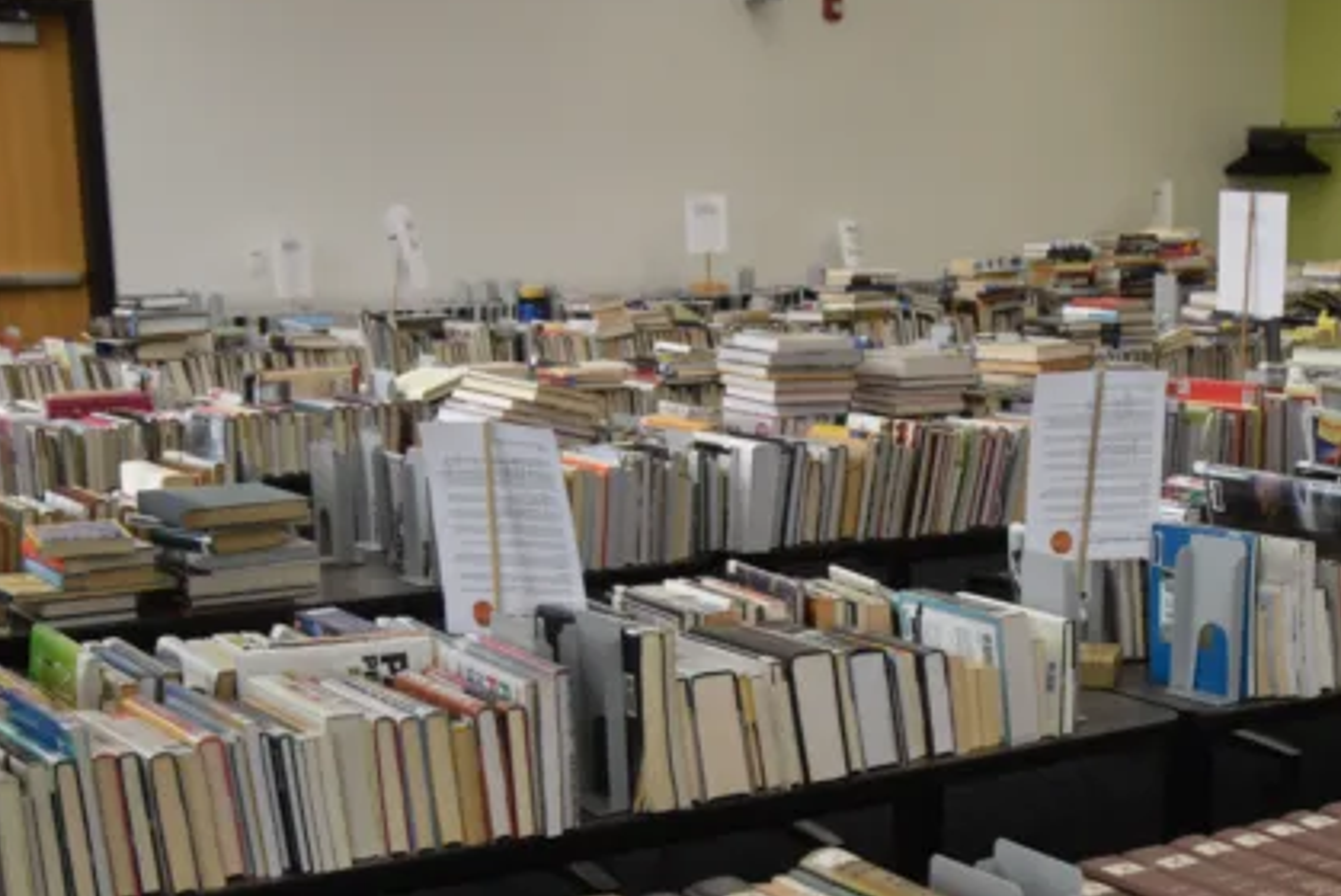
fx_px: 2199
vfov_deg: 22.7
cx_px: 880
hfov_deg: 33.6
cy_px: 726
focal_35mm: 59
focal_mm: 22
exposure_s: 1/200
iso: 800
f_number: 3.8
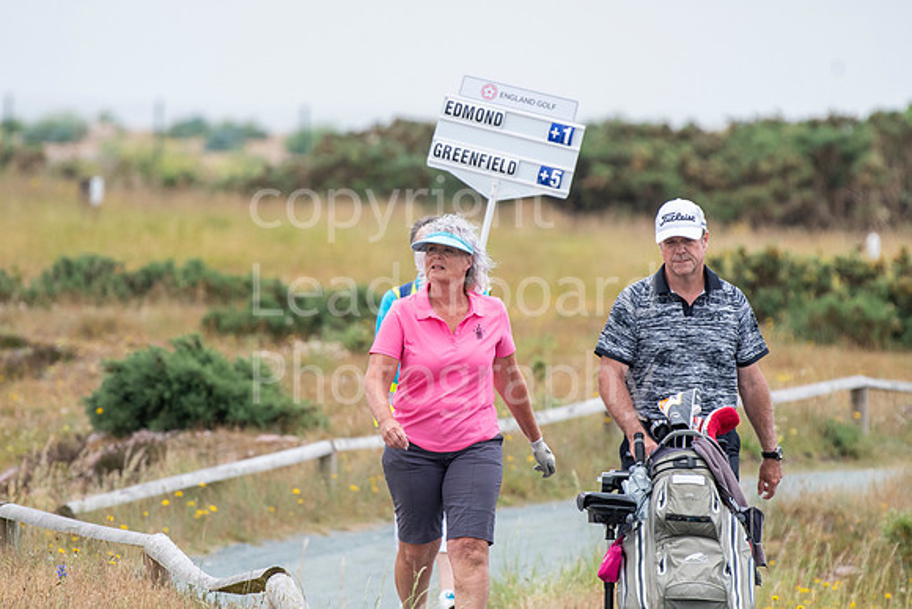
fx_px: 15203
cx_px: 456
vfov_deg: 2.3
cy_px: 304
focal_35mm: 600
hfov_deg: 3.4
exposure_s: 1/1000
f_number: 5.6
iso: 800
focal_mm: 400
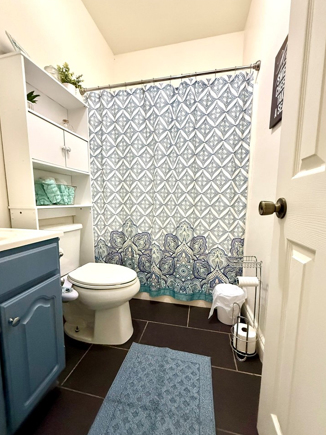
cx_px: 157
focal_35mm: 15
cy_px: 226
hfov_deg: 81.7
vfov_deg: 98.1
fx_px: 188
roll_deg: -0.2
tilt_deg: -7.4
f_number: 2.2
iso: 640
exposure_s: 1/60
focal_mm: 2.22
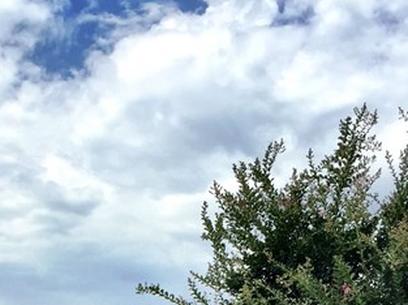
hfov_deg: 19.9
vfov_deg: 14.5
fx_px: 1118
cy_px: 460
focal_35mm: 95
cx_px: -26
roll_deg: -3.7
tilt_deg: +1.8
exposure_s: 1/2326
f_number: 2.2
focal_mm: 4.15
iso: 32
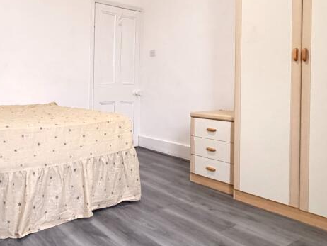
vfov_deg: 45.1
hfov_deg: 56.3
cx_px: 95
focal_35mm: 31
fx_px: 293
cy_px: 94
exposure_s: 1/60
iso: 640
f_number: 2.2
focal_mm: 2.22
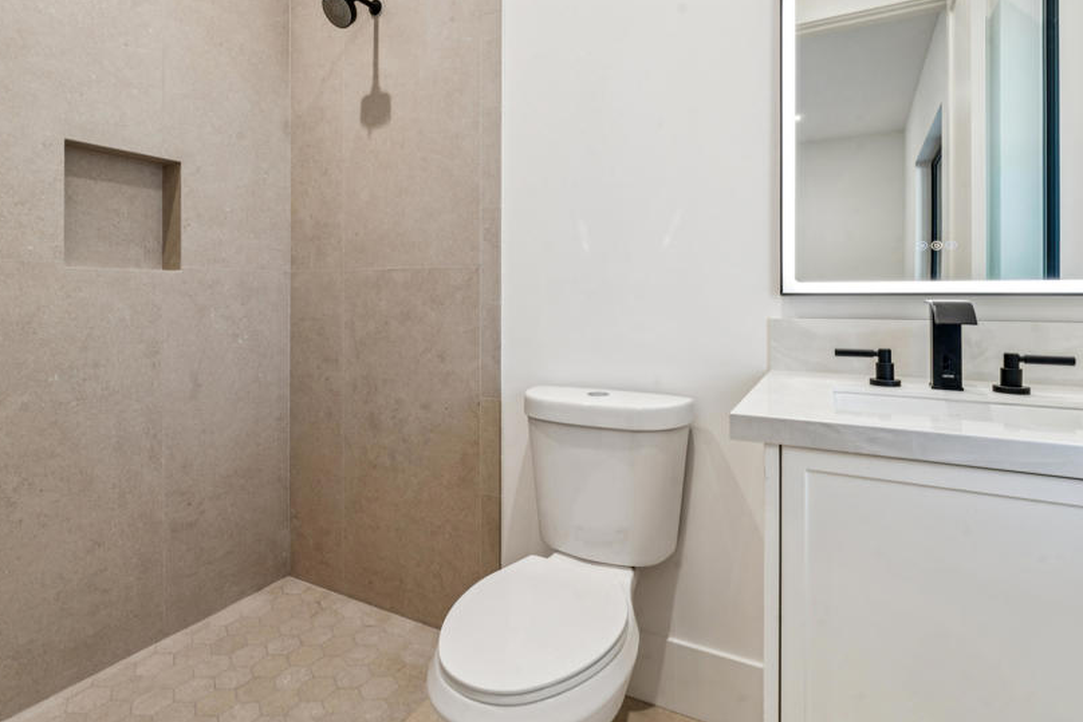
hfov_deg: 85.7
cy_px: 281
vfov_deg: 62.9
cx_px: 516
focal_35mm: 19
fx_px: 583
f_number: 13
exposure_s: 1/1.25
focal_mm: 15.3
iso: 100
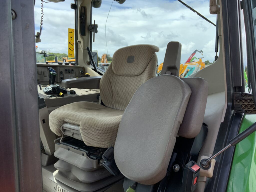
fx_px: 214
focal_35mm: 29
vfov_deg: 48.2
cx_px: 128
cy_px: 96
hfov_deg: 61.7
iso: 16
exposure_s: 1/666
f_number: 1.8
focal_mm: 3
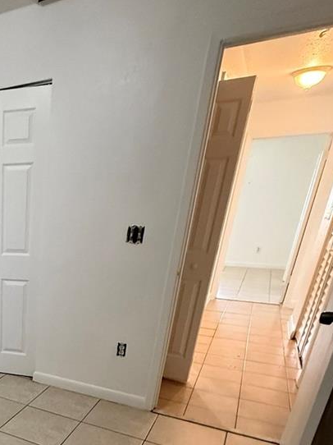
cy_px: 373
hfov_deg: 38.2
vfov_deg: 53.4
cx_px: -28
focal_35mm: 31
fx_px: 398
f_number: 2.2
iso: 640
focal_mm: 2.22
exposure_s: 1/60
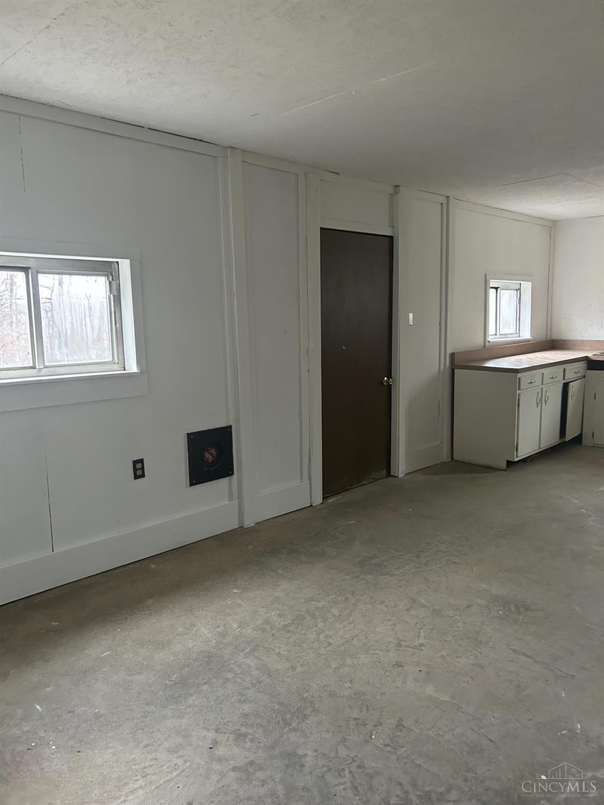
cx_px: 302
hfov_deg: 53.1
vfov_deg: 67.3
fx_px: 605
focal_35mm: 26
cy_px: 402
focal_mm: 5.7
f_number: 1.5
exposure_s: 1/48
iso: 500
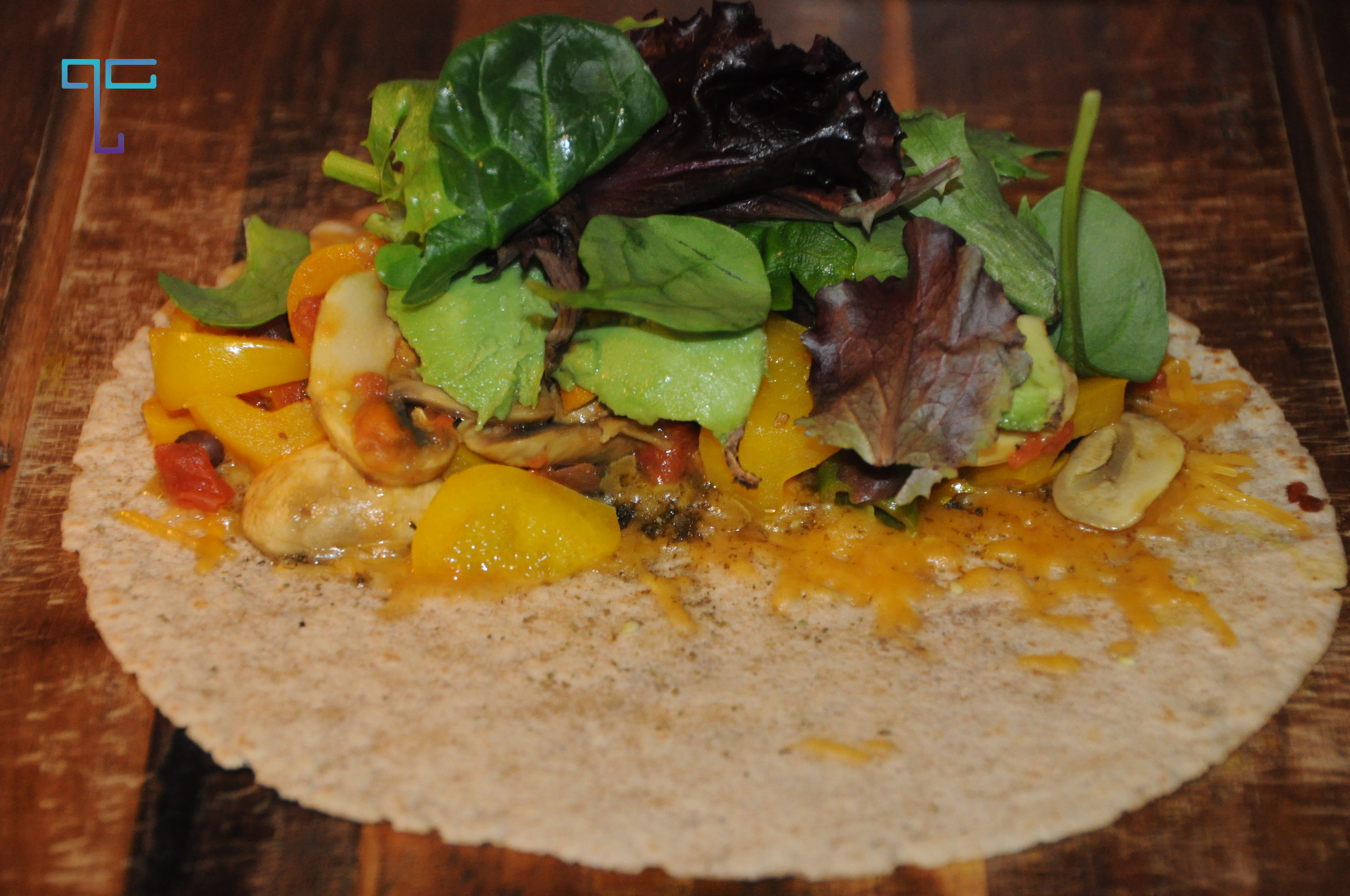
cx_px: 675
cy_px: 448
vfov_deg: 11.1
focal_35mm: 123
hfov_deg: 16.7
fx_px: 4607
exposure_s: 1/60
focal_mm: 82
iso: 1250
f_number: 5.6
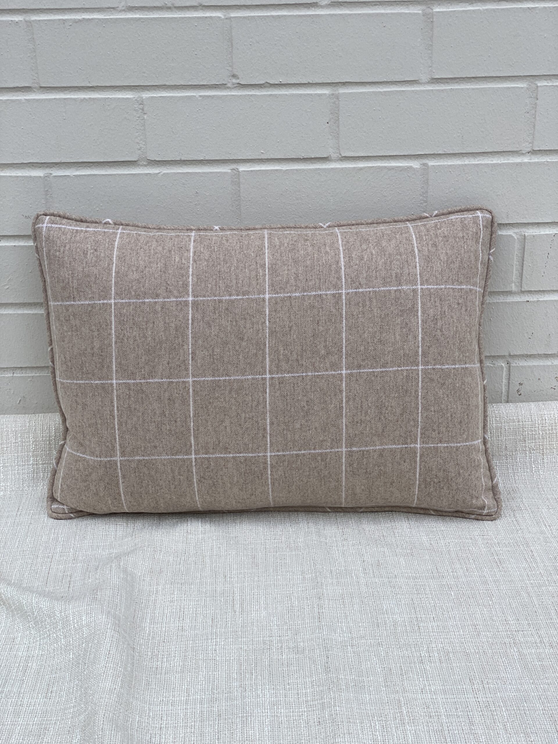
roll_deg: +0.7
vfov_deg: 36.8
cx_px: 279
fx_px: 1118
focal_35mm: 52
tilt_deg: -21.9
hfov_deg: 28.0
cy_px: 372
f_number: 2
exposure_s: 1/500
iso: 20
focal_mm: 6
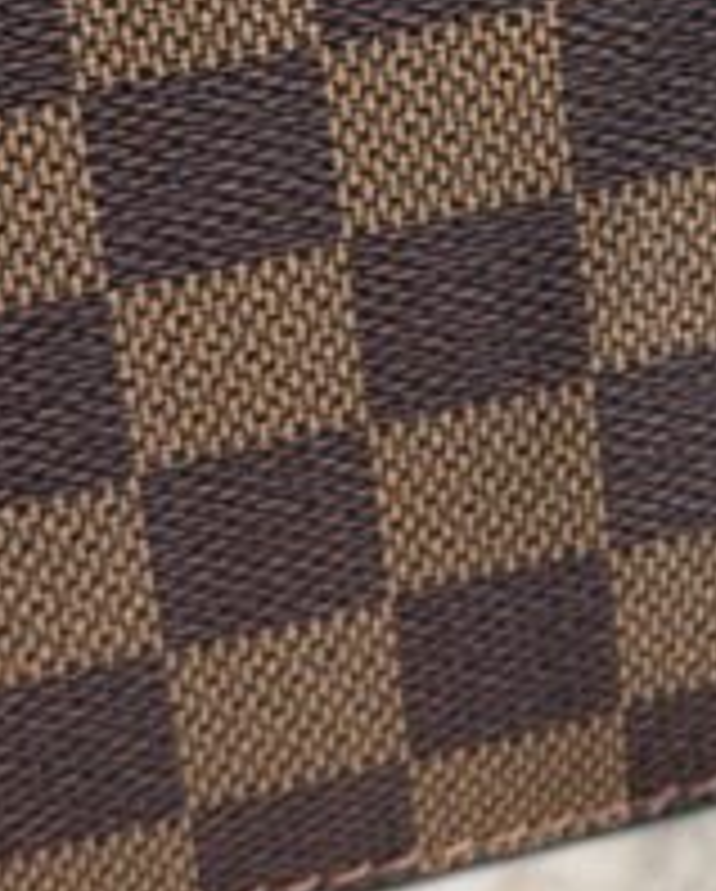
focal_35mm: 189
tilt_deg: -32.4
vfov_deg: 9.9
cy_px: -387
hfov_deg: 8.0
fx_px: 4995
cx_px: 1175
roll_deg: +0.6
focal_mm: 6.76
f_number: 1.78
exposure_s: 1/60
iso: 100
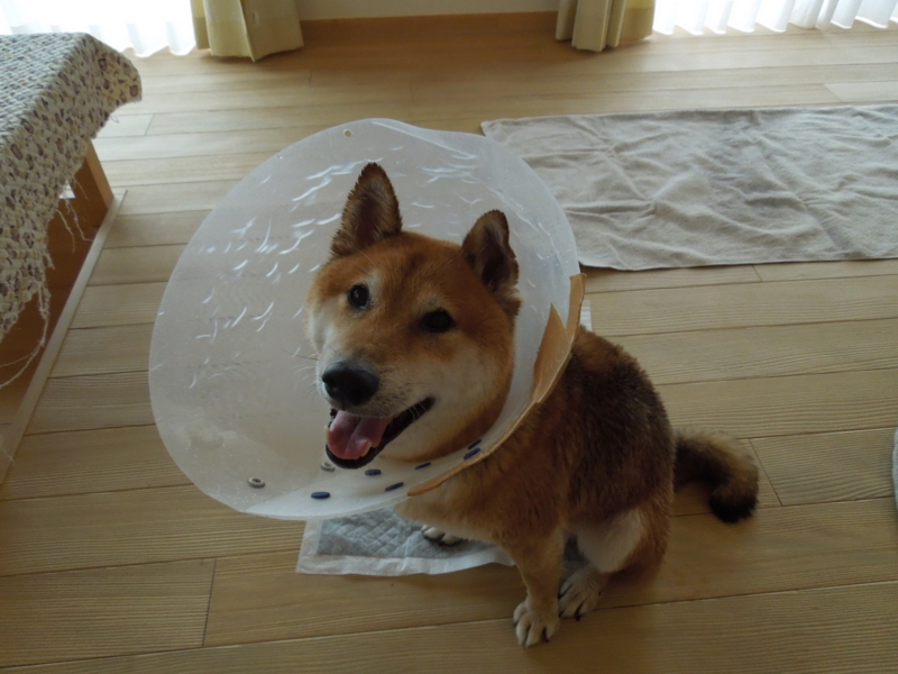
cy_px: 337
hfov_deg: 69.4
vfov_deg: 54.9
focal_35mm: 25
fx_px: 649
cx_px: 449
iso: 560
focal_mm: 4.5
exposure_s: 1/30
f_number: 3.3
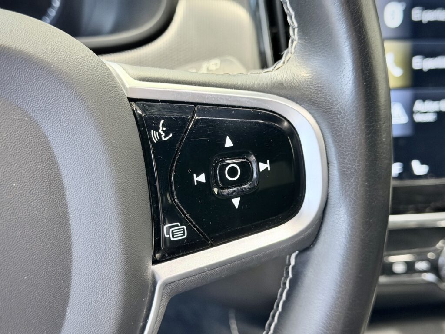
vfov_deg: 30.3
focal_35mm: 48
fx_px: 617
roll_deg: -4.8
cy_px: 167
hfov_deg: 39.7
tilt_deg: -24.3
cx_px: 222
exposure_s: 1/33
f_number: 1.78
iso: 500
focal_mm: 6.76
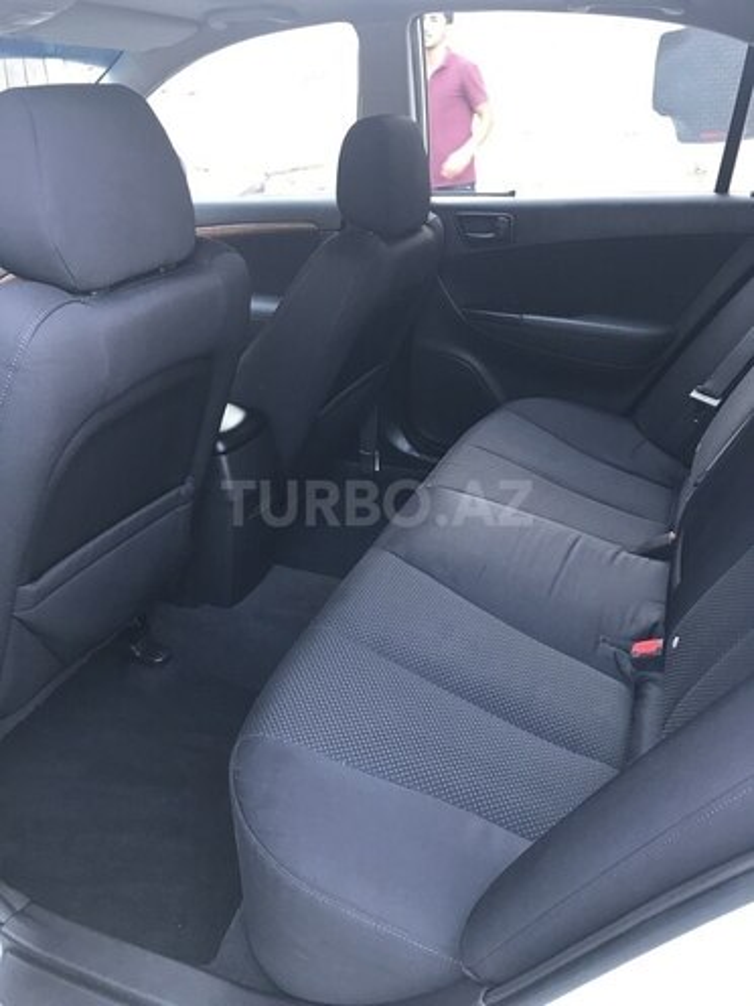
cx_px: 377
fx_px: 813
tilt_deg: -23.8
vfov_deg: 63.4
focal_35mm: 28
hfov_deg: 49.7
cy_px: 503
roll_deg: -0.3
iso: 40
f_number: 1.8
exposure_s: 1/20
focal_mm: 3.99
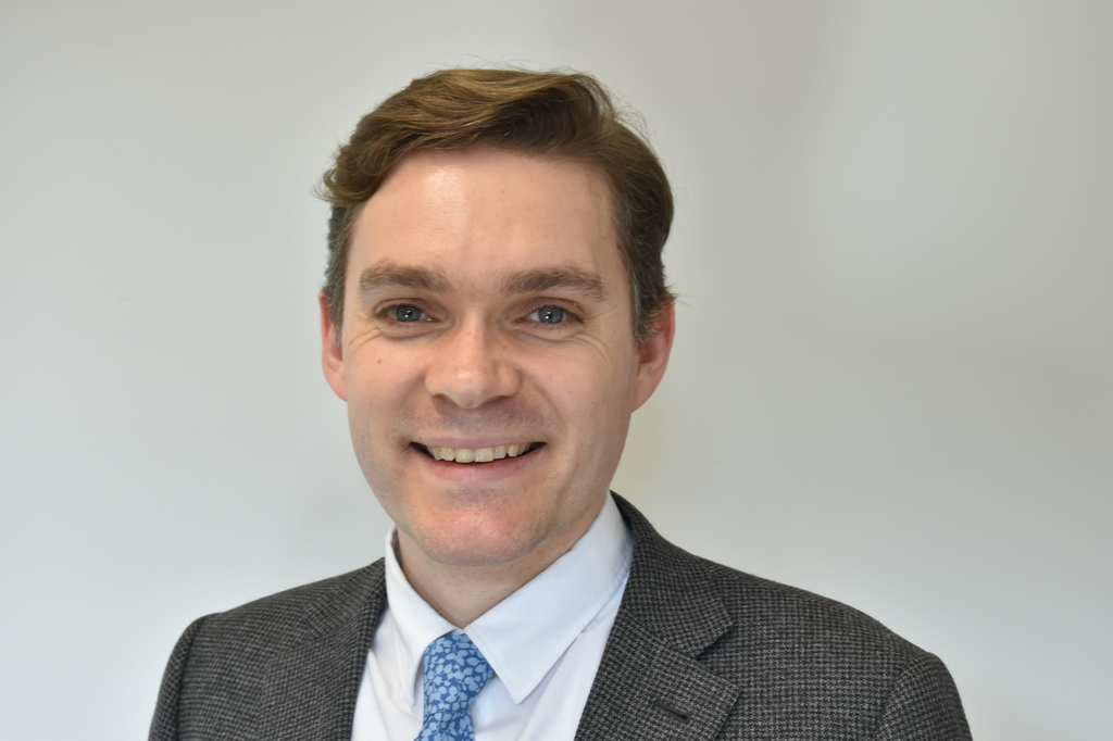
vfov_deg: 18.2
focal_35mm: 75
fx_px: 2318
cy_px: 370
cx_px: 556
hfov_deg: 27.0
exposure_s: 1/20
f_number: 9
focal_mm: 50
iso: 500
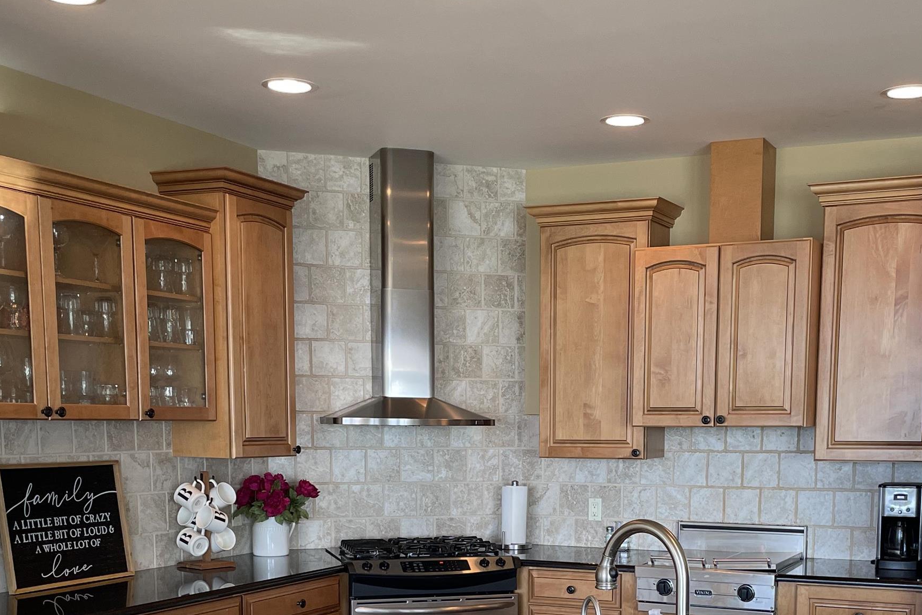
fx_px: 1229
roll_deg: +0.3
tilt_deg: -9.7
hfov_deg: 41.0
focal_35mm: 48
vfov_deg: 26.9
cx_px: 544
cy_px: 576
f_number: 1.6
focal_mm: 4.2
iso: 125
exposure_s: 1/120
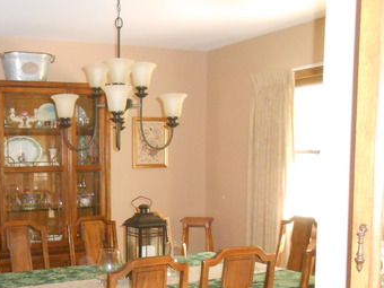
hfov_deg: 37.5
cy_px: 226
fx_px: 544
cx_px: 77
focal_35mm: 49
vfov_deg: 29.1
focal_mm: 4.6
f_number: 3.5
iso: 1250
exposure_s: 1/25
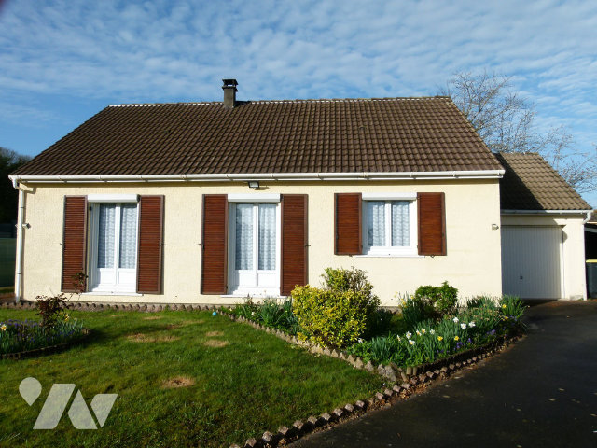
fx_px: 431
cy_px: 224
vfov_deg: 54.9
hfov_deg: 69.4
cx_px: 298
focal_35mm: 25
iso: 100
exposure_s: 1/1300
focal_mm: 4.5
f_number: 4
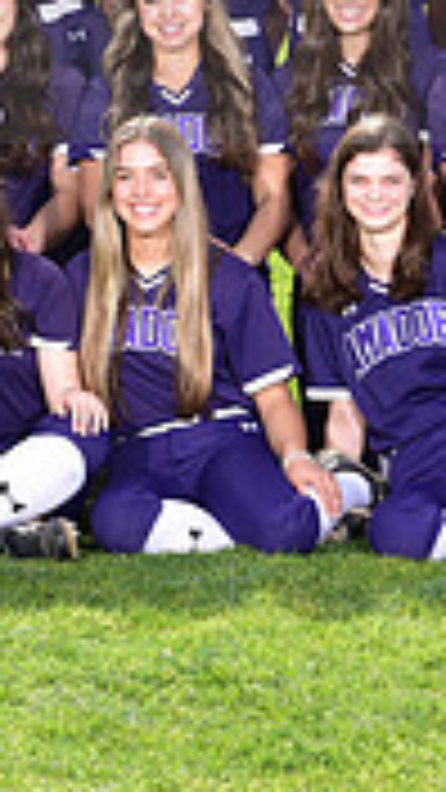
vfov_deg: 8.9
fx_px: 5088
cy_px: 11
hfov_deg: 5.0
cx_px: -221
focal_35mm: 242
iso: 320
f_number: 11
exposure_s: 1/250
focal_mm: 70
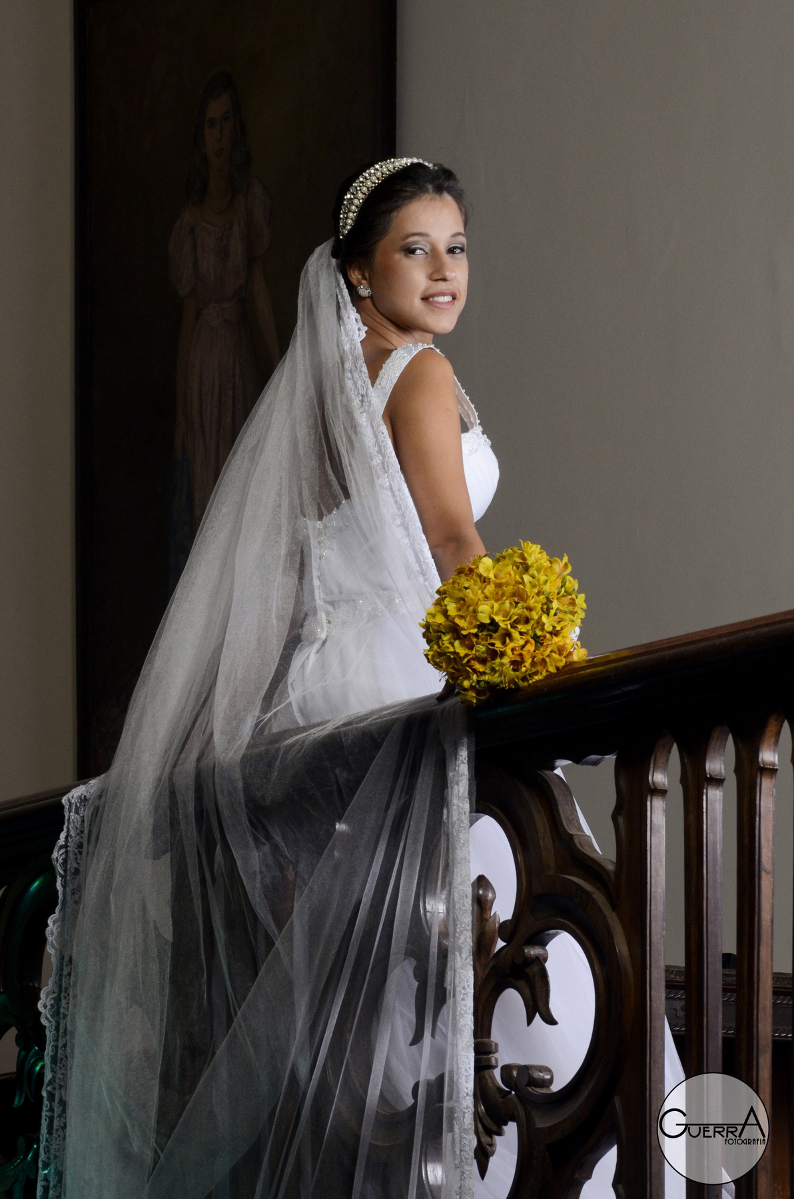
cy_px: 600
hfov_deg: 8.7
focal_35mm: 158
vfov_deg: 13.1
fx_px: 5234
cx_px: 397
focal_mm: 105
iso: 640
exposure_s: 1/25
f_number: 11
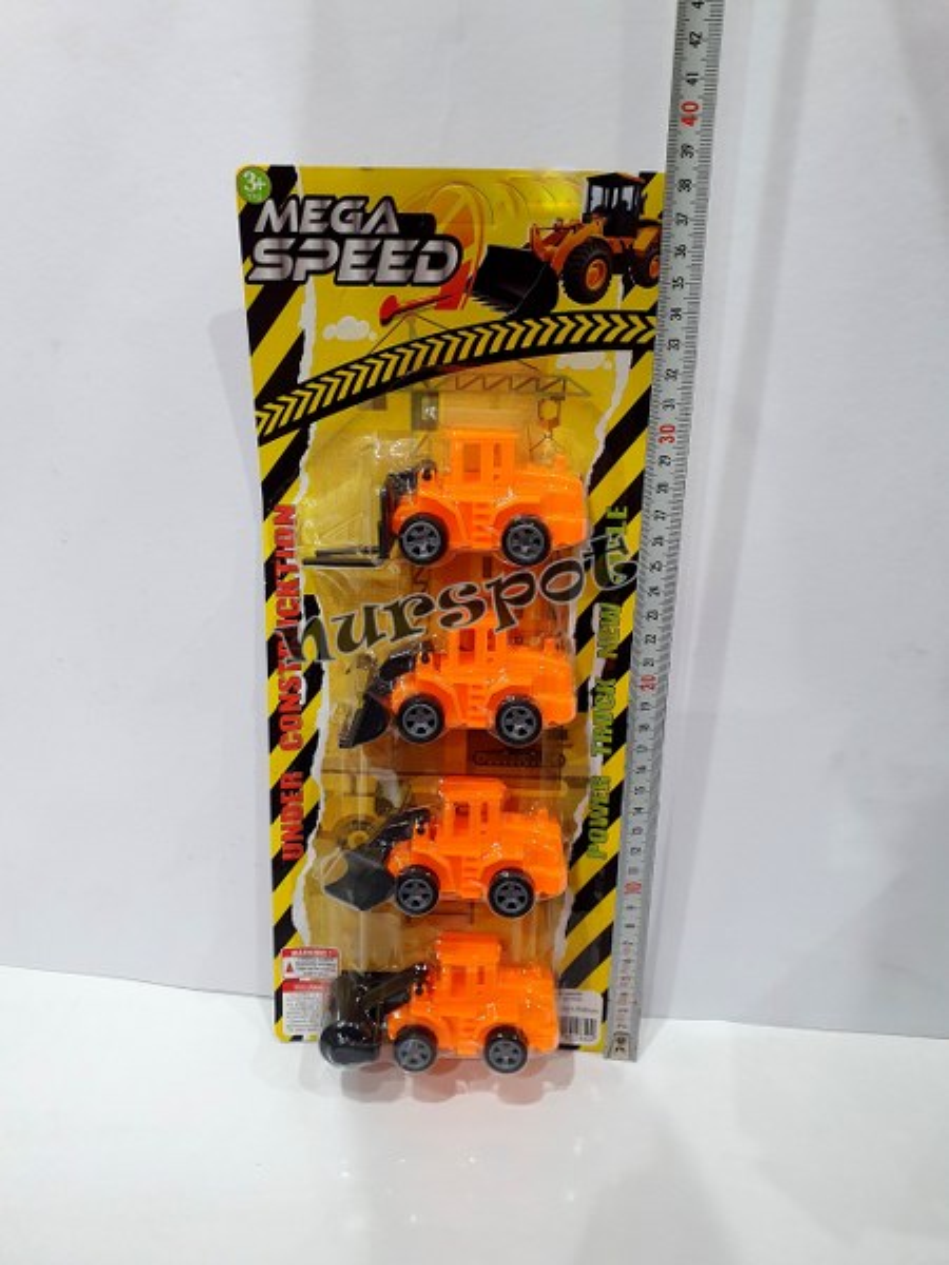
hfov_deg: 53.1
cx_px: 474
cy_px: 632
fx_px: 950
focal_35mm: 26
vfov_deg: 67.3
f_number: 2.4
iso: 200
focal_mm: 4.32
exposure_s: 1/50
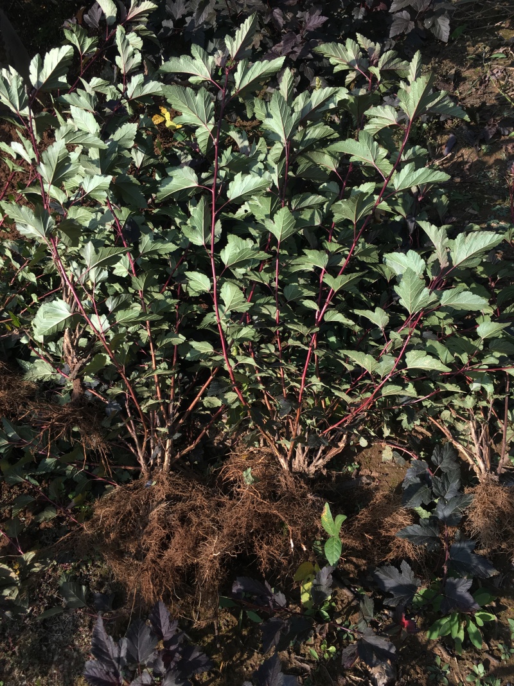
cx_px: 257
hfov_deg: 48.2
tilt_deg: -58.4
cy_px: 343
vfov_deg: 61.7
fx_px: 574
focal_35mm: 29
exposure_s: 1/549
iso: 25
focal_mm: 4.15
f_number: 2.2
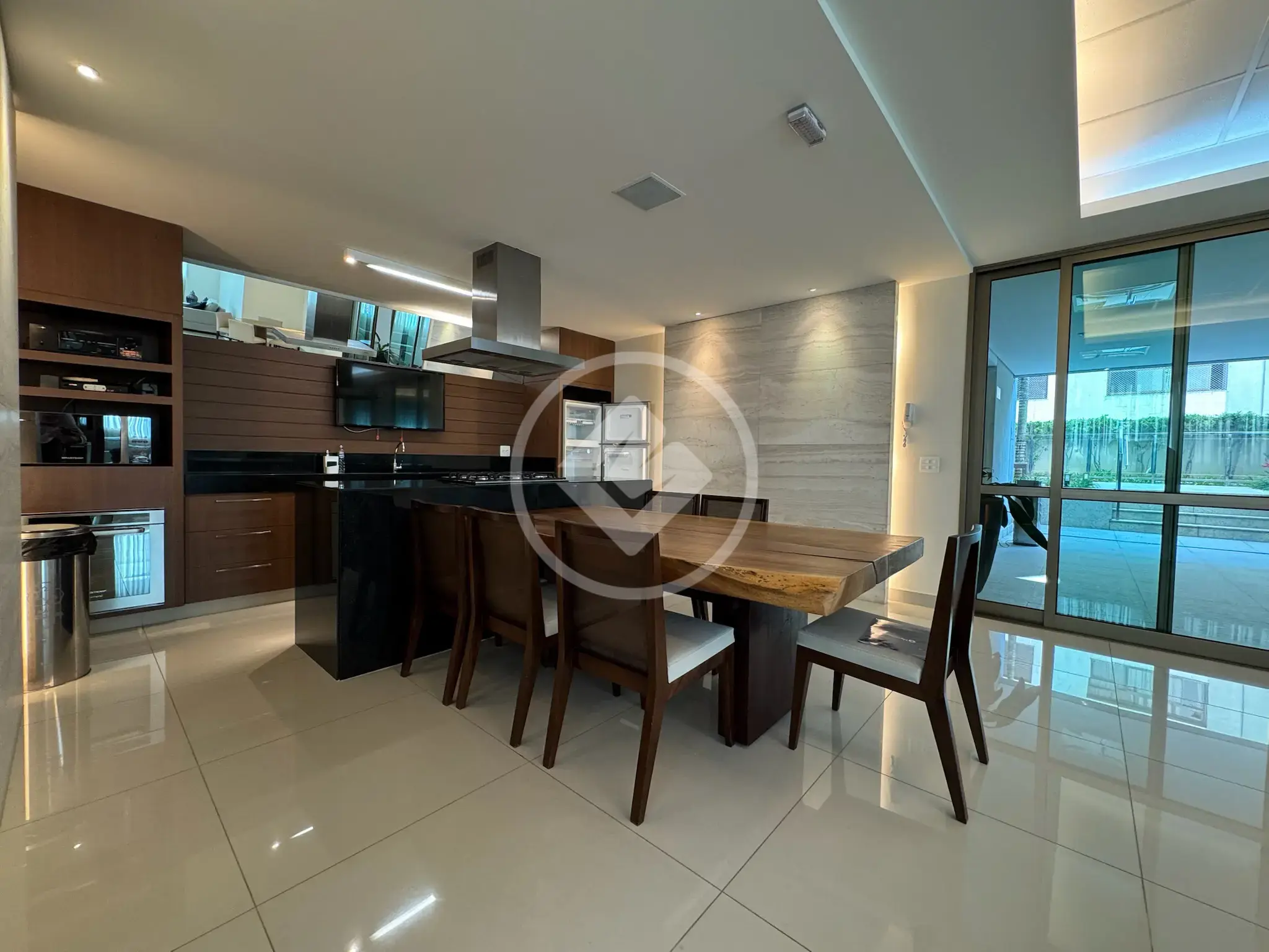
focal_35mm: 14
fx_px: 513
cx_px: 634
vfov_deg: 85.7
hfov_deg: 102.1
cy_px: 476
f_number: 2.2
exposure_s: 1/60
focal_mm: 2.22
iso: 160
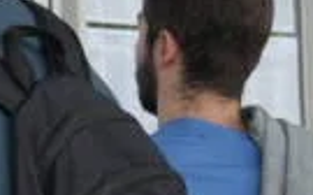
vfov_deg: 5.7
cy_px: -28
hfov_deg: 8.7
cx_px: -312
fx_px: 1942
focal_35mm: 228
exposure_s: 1/160
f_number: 4
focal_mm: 22
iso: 400
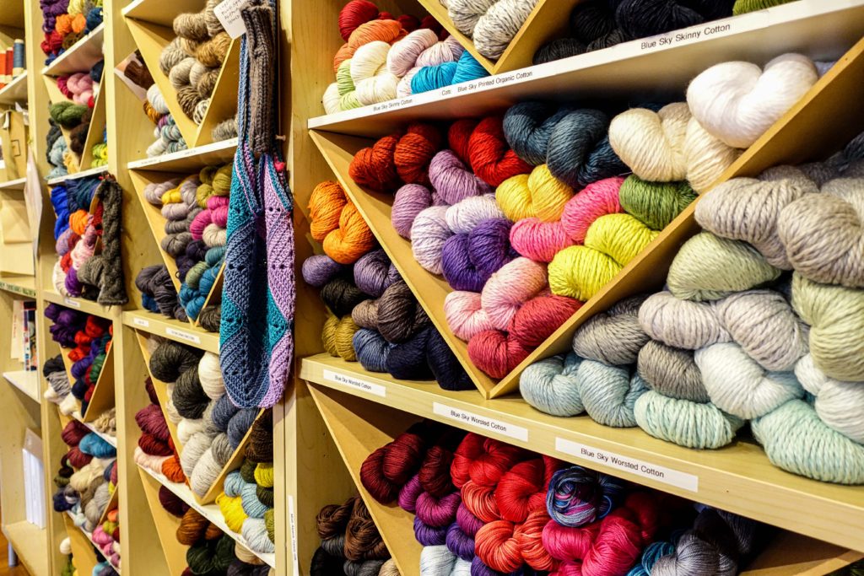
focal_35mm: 24
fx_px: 576
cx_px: 432
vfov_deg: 53.1
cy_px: 288
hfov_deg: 73.7
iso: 800
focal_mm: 8.8
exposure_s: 1/30
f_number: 2.8
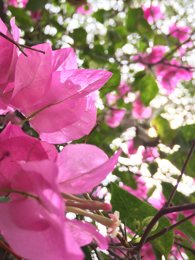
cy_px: 122
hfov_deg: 31.0
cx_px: 48
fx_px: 345
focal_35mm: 46
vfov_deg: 41.2
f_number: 2.2
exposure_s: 1/434
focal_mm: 4.15
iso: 32
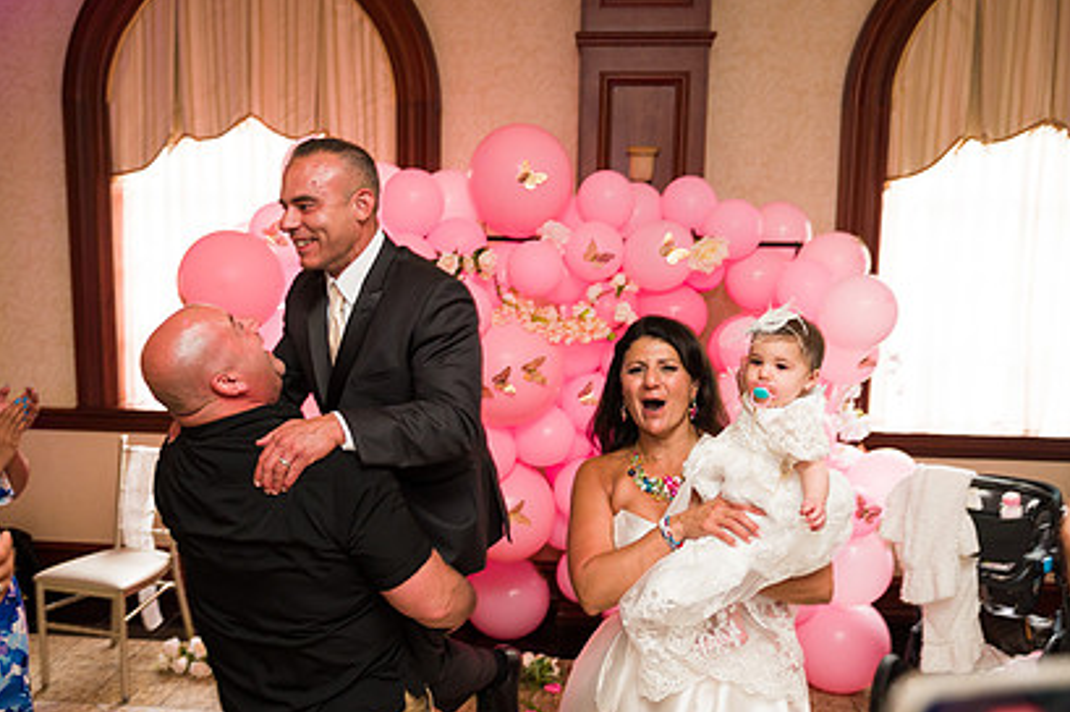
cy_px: 369
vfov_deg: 38.8
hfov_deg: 55.8
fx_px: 1010
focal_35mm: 34
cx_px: 500
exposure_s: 1/100
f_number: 3.2
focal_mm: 24
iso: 800
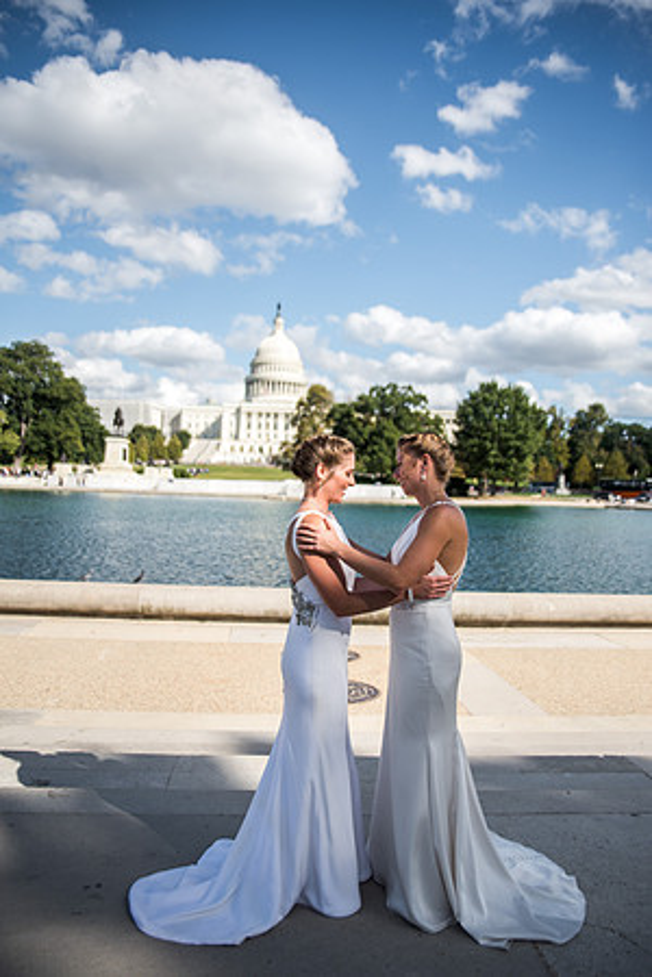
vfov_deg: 63.7
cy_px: 488
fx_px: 788
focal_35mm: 29
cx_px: 326
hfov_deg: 45.0
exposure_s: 1/4000
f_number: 2.8
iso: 100
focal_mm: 29
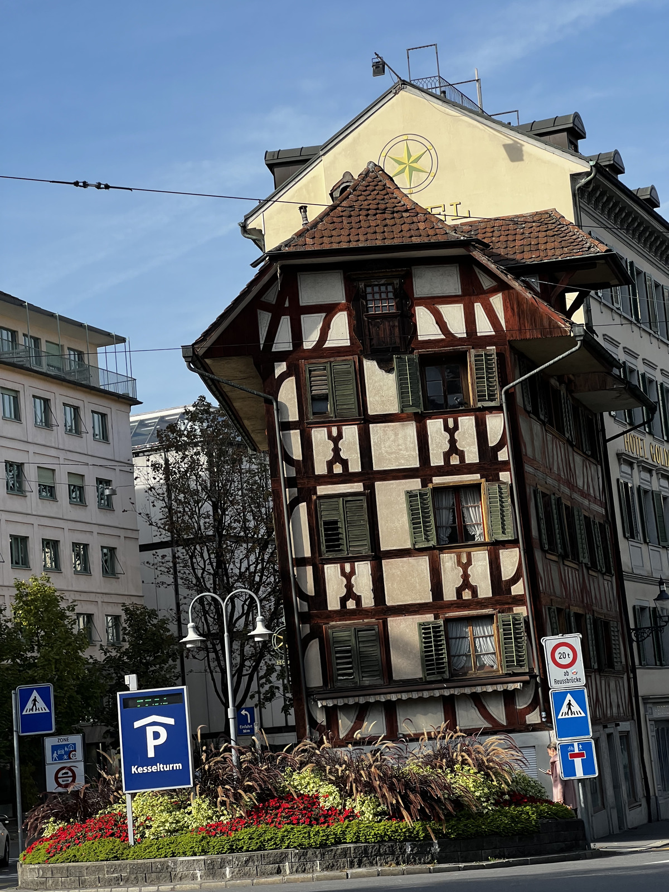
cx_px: 334
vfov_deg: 25.3
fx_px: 1984
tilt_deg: +10.6
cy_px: 446
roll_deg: +4.9
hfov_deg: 19.1
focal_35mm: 77
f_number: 2.8
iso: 32
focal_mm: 9
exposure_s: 1/440
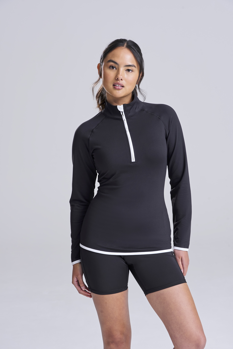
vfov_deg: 18.3
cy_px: 174
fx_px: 1086
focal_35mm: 112
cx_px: 116
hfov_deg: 12.2
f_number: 10
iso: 400
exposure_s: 1/160
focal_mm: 112
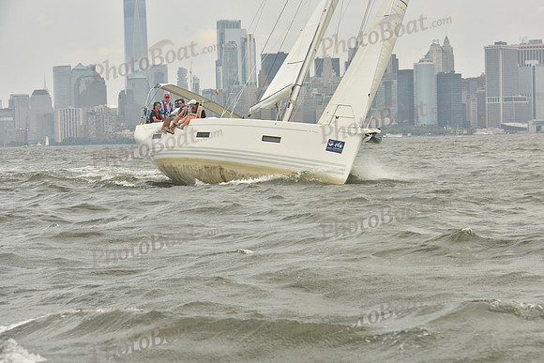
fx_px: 1436
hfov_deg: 21.5
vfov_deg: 14.4
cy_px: 182
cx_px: 272
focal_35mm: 95
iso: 250
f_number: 8
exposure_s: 1/800
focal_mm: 95
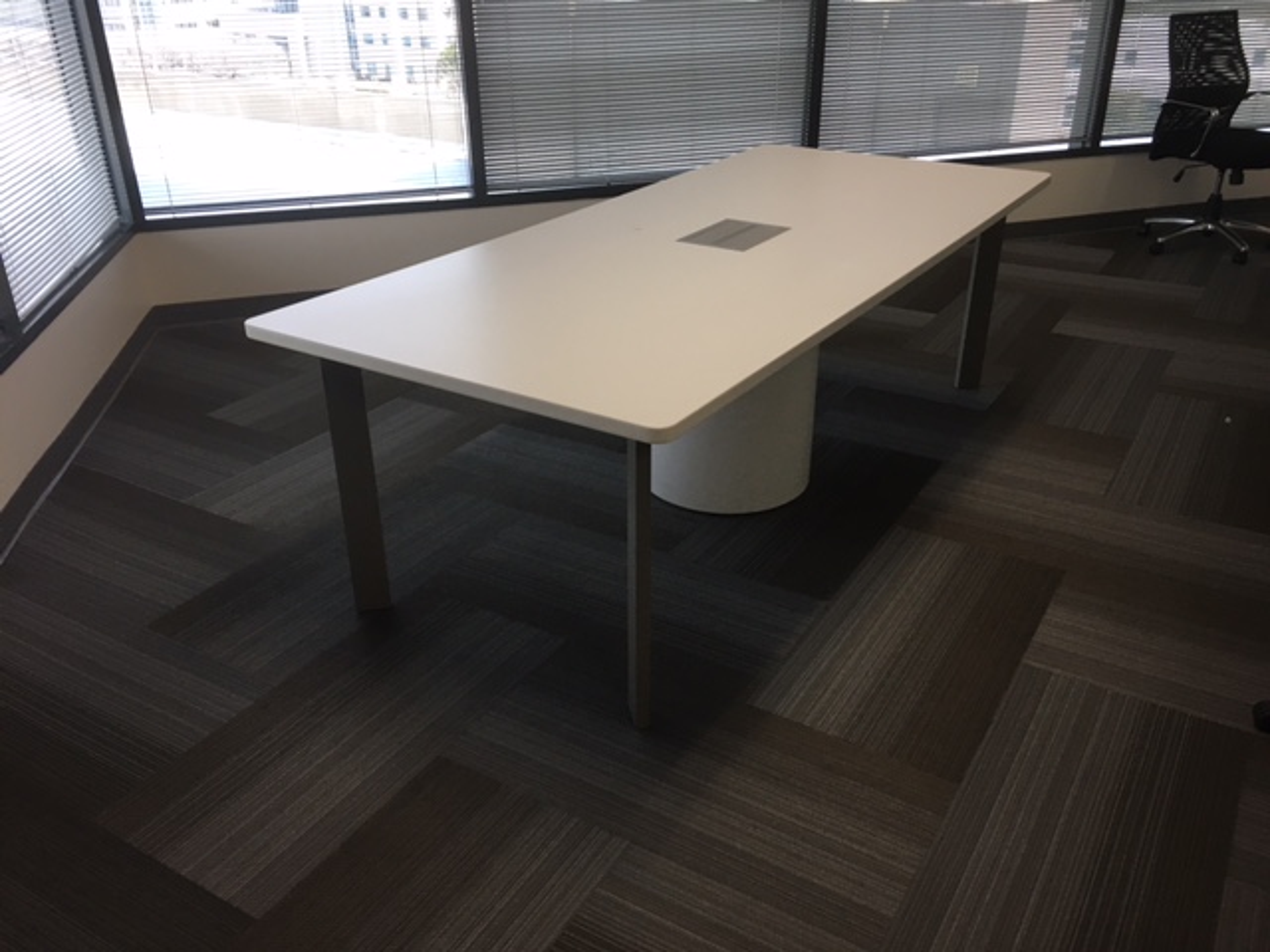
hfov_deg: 61.7
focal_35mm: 29
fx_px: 1064
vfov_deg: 48.2
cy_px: 476
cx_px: 635
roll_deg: -0.2
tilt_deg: -25.5
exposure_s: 1/30
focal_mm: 4.15
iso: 40
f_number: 2.2
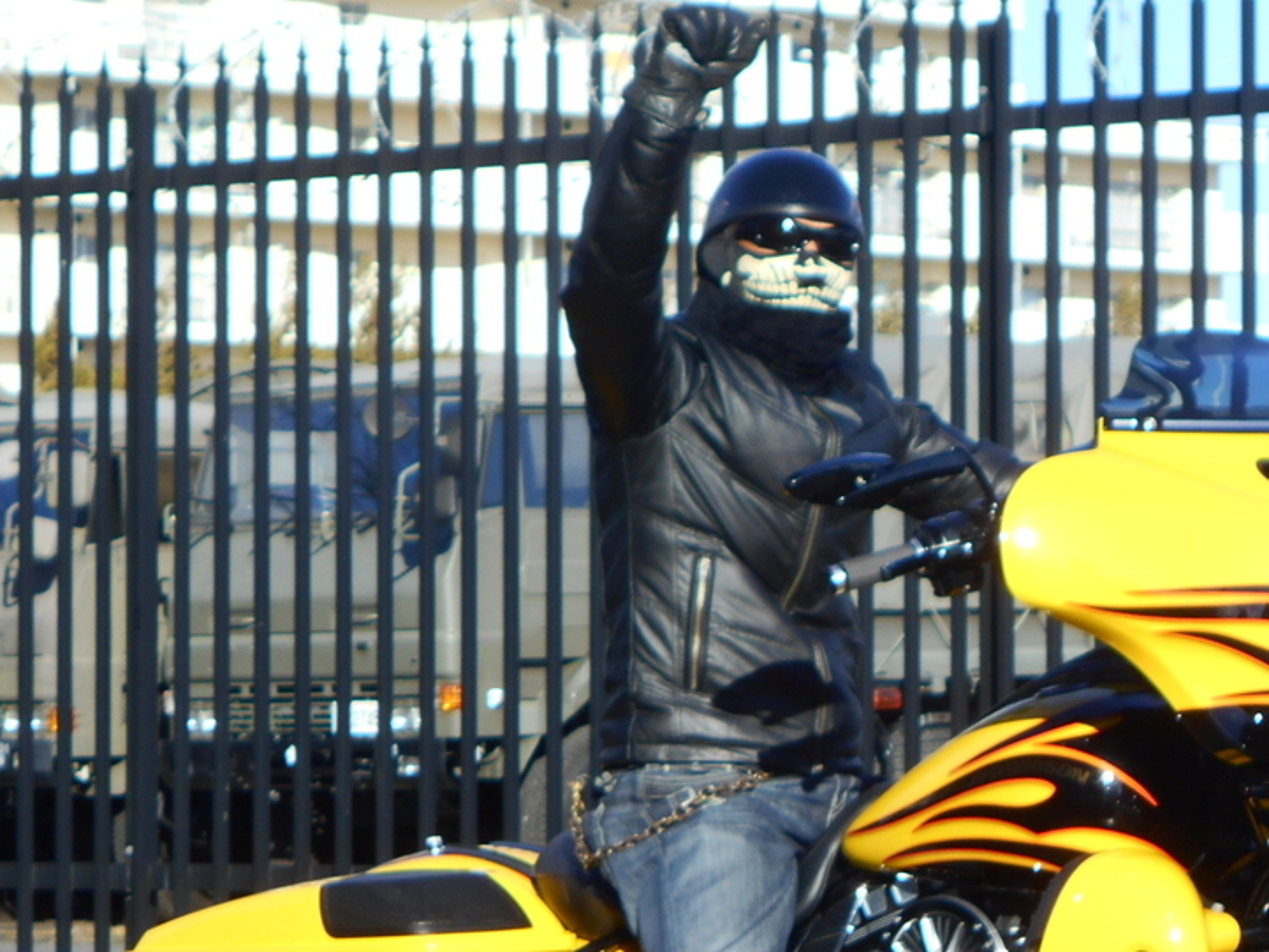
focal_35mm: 188
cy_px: 686
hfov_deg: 10.5
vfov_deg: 7.9
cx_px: 847
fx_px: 6893
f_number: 6
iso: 80
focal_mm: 20.1
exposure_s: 1/250
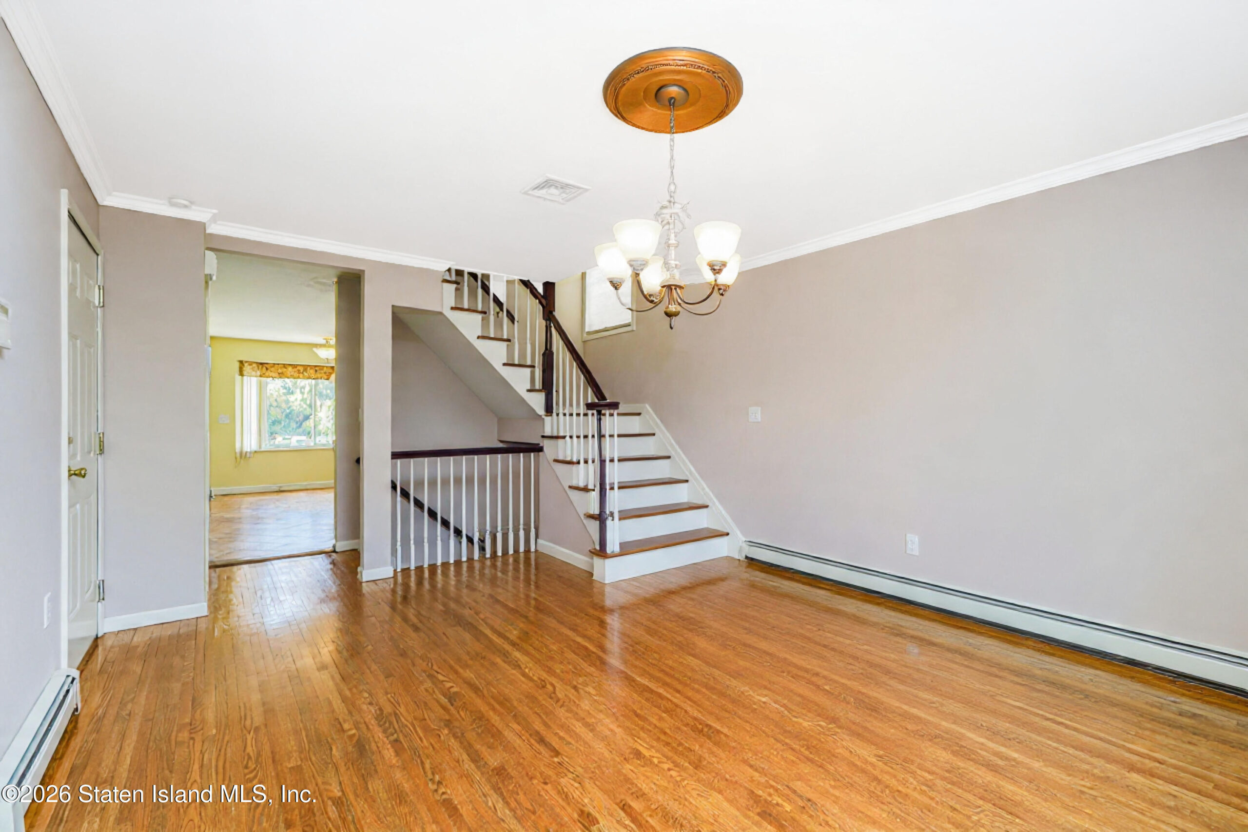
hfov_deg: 96.7
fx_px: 555
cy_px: 416
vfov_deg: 73.8
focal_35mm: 16
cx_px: 624
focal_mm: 16
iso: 50
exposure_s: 1/20
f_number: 4
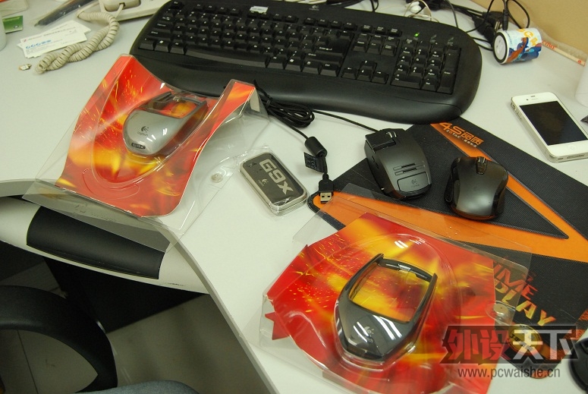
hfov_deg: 55.0
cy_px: 197
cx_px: 294
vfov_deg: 38.5
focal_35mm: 34
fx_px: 564
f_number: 5.6
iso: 800
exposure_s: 1/30
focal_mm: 23
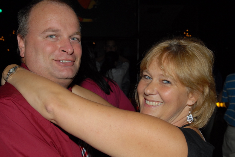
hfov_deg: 39.1
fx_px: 331
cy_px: 83
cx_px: 119
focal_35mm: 51
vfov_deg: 26.8
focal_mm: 29
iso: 400
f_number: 5.6
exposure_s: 1/60
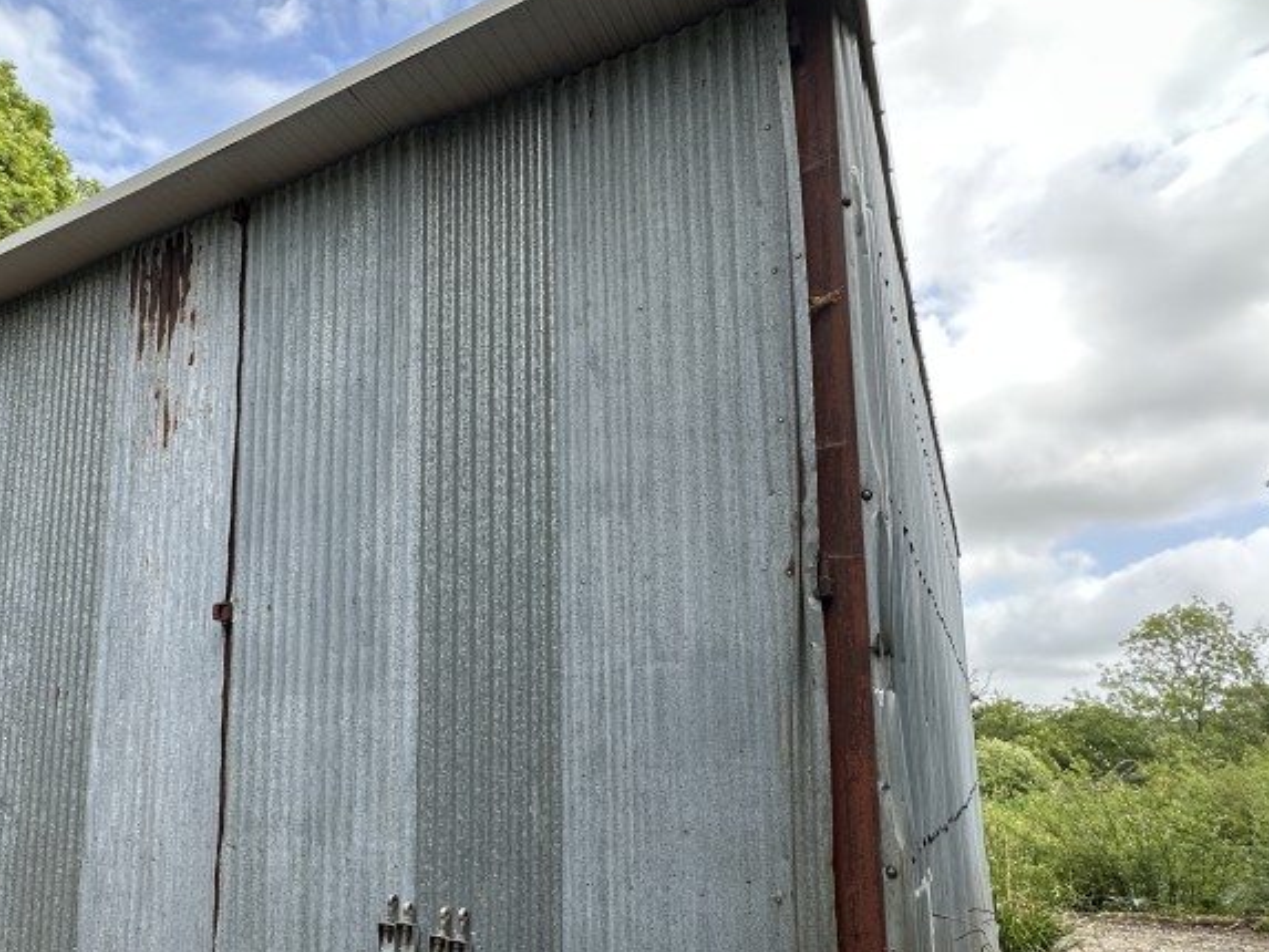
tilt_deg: +9.5
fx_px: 917
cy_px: 604
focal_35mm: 25
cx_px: 461
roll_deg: -0.8
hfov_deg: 68.1
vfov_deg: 54.2
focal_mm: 2.22
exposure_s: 1/401
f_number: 2.2
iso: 40
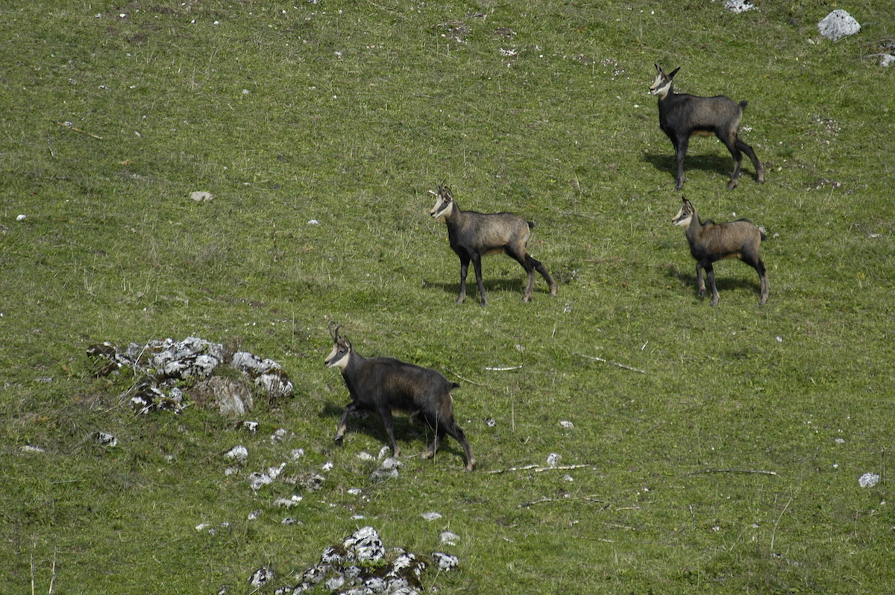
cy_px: 298
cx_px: 448
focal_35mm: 600
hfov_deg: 3.4
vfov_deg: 2.3
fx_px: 14904
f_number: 5.6
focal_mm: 400
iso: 200
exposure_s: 1/500
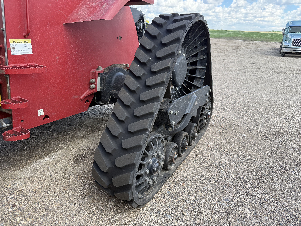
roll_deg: -3.2
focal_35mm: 24
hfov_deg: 71.6
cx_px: 150
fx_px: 209
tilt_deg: -18.0
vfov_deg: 56.8
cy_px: 113
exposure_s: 1/627
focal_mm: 6.76
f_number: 1.78
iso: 80
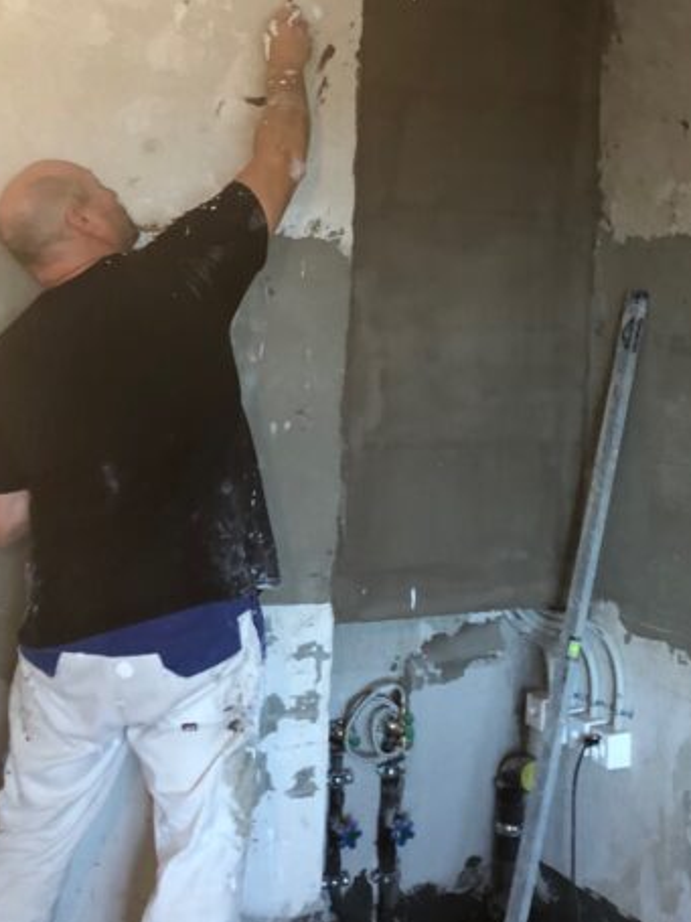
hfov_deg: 23.0
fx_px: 1678
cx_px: 527
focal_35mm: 63
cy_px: 190
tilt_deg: -0.3
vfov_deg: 30.0
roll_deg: -2.8
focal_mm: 4
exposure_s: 1/15
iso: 40
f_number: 1.8
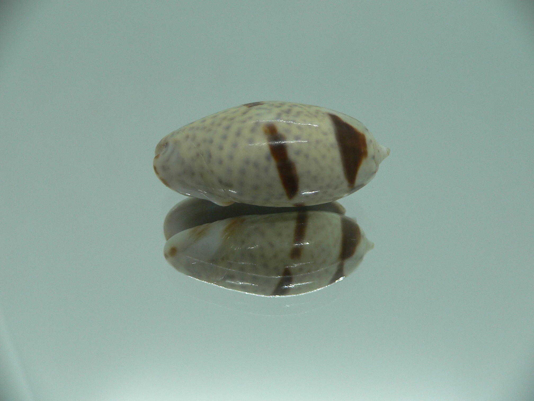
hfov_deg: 52.6
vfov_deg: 40.7
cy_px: 200
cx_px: 267
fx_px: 540
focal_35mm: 35
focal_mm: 4.6
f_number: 2.8
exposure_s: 1/60
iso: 80
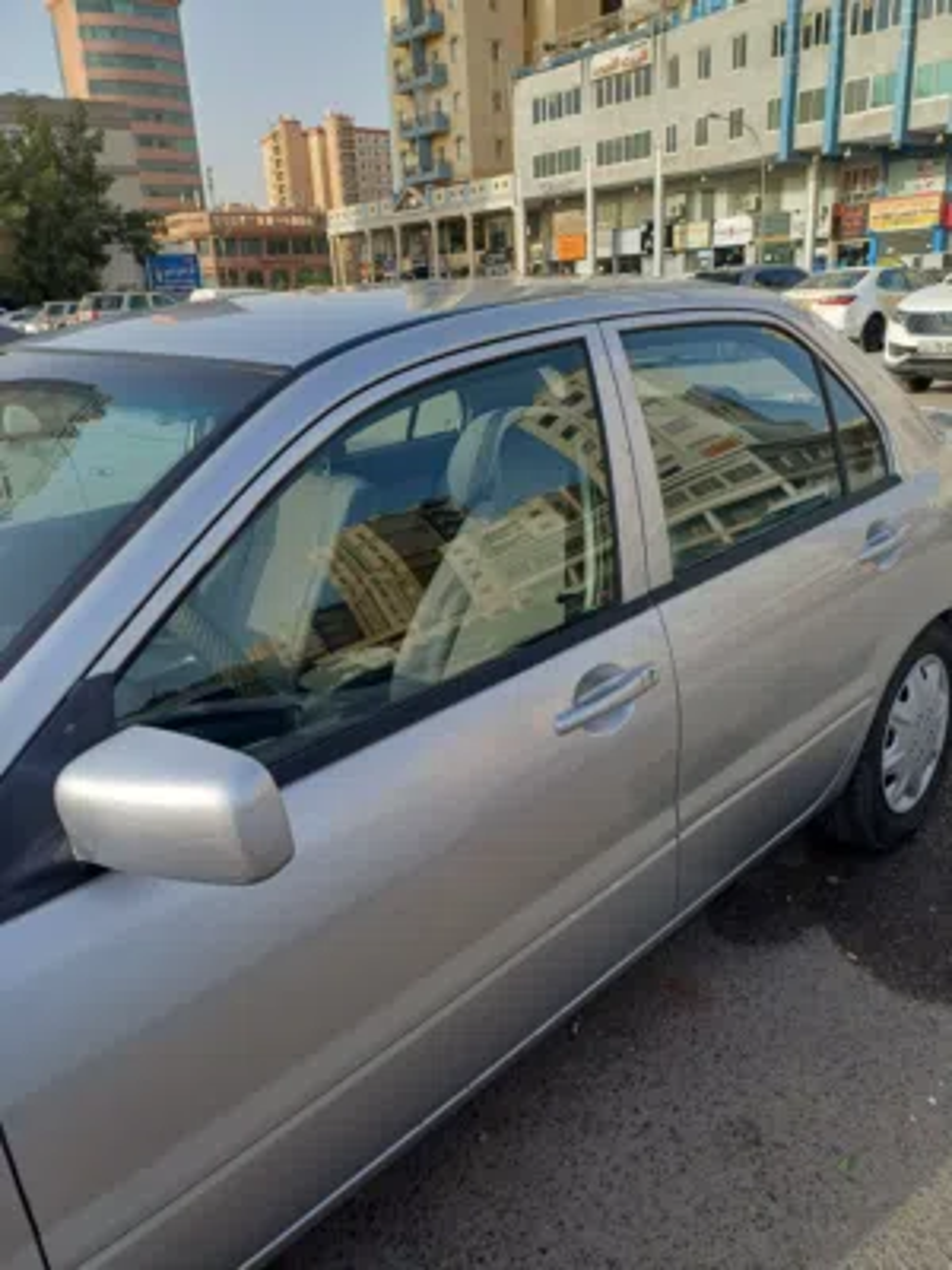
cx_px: 476
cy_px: 635
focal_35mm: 25
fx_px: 917
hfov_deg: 54.9
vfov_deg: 69.4
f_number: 1.8
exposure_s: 1/527
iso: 50
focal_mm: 4.65
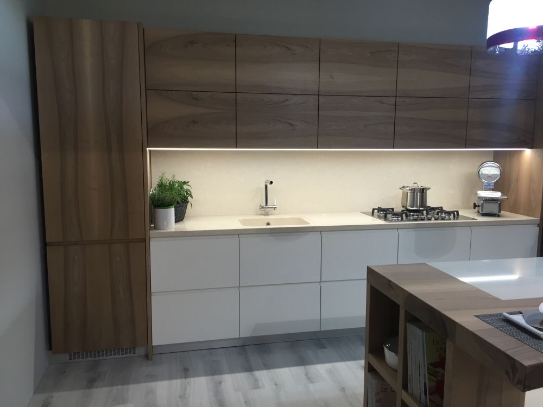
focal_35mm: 29
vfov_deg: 48.2
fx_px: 455
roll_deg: -1.4
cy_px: 204
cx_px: 272
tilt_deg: -7.6
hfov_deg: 61.7
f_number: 2.2
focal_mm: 4.15
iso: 80
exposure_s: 1/33
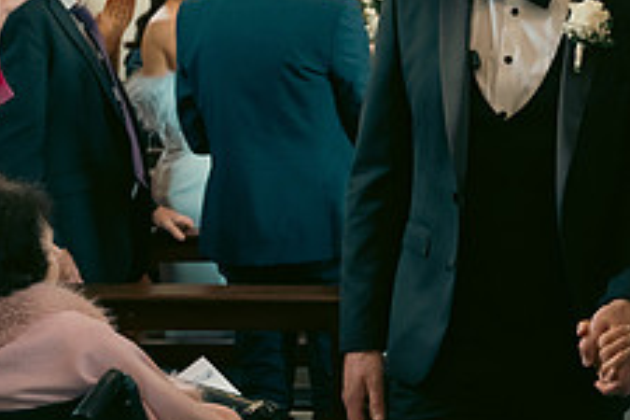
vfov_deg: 17.0
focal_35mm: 80
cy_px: 130
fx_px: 1400
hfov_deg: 23.6
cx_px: 708
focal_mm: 31
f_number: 3.5
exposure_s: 1/200
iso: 4000
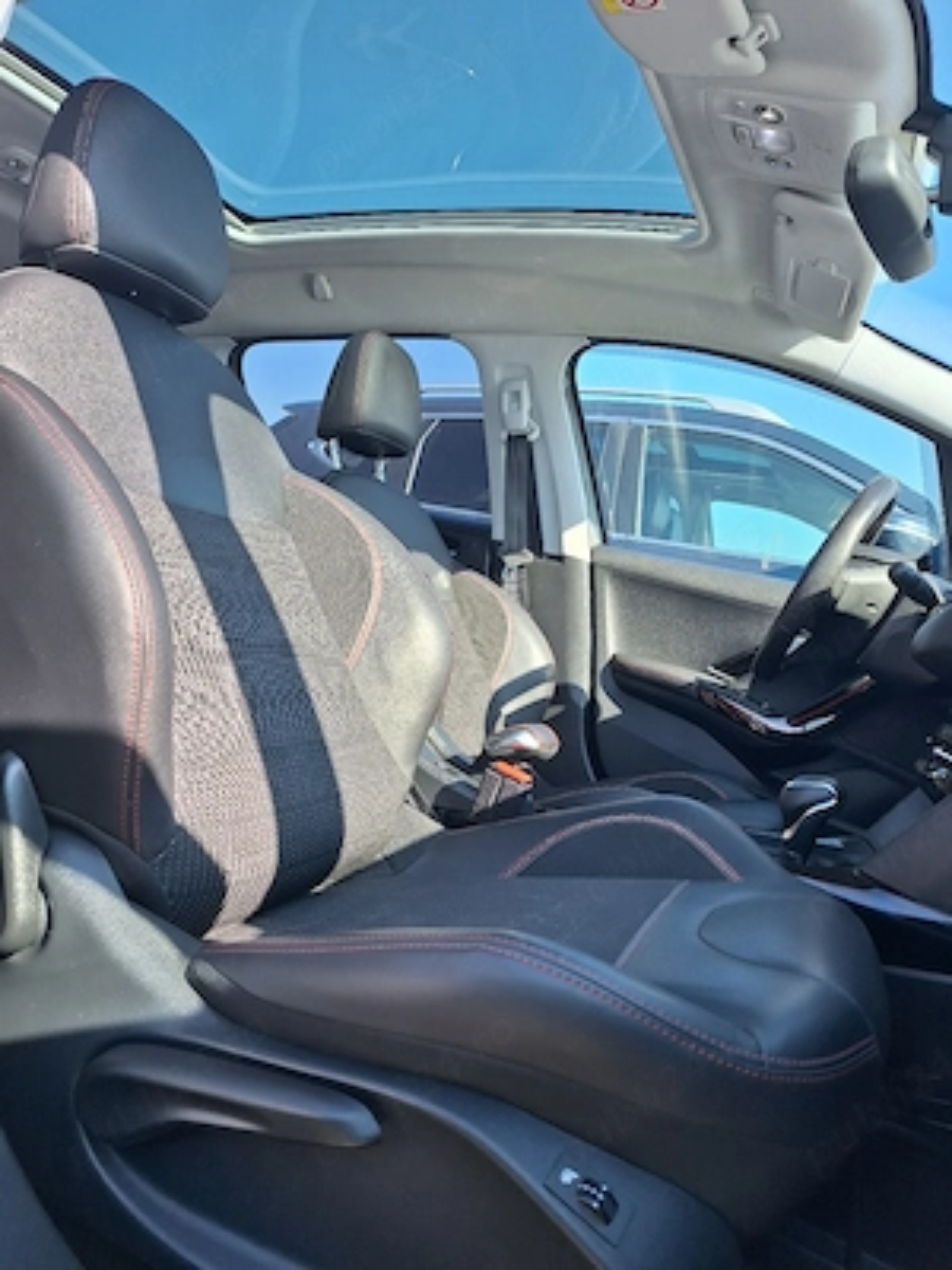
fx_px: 843
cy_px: 635
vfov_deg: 73.9
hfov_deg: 58.9
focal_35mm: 23
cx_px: 476
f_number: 1.8
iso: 40
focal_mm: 5.54
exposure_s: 1/370
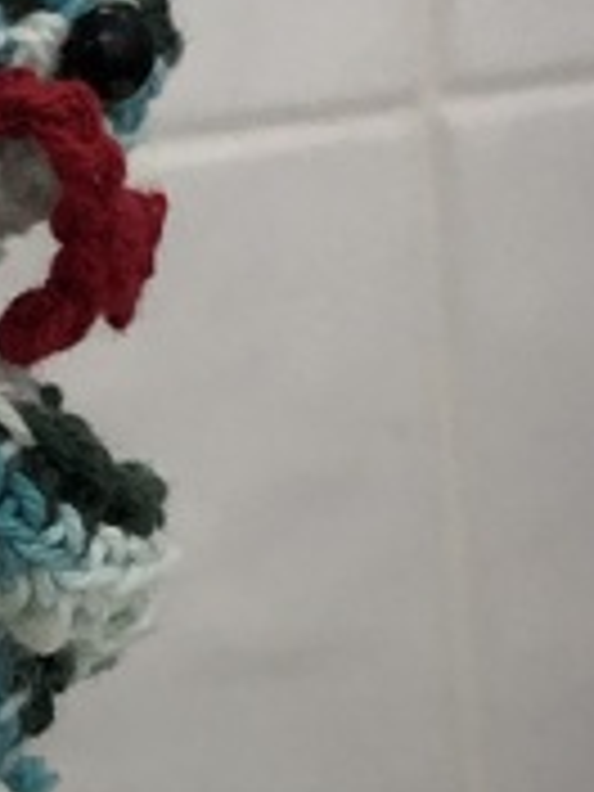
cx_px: -104
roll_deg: +6.6
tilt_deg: -13.5
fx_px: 2906
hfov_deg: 11.5
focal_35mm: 127
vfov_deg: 15.5
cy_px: 459
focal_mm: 3.99
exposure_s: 1/14
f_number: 1.8
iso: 100
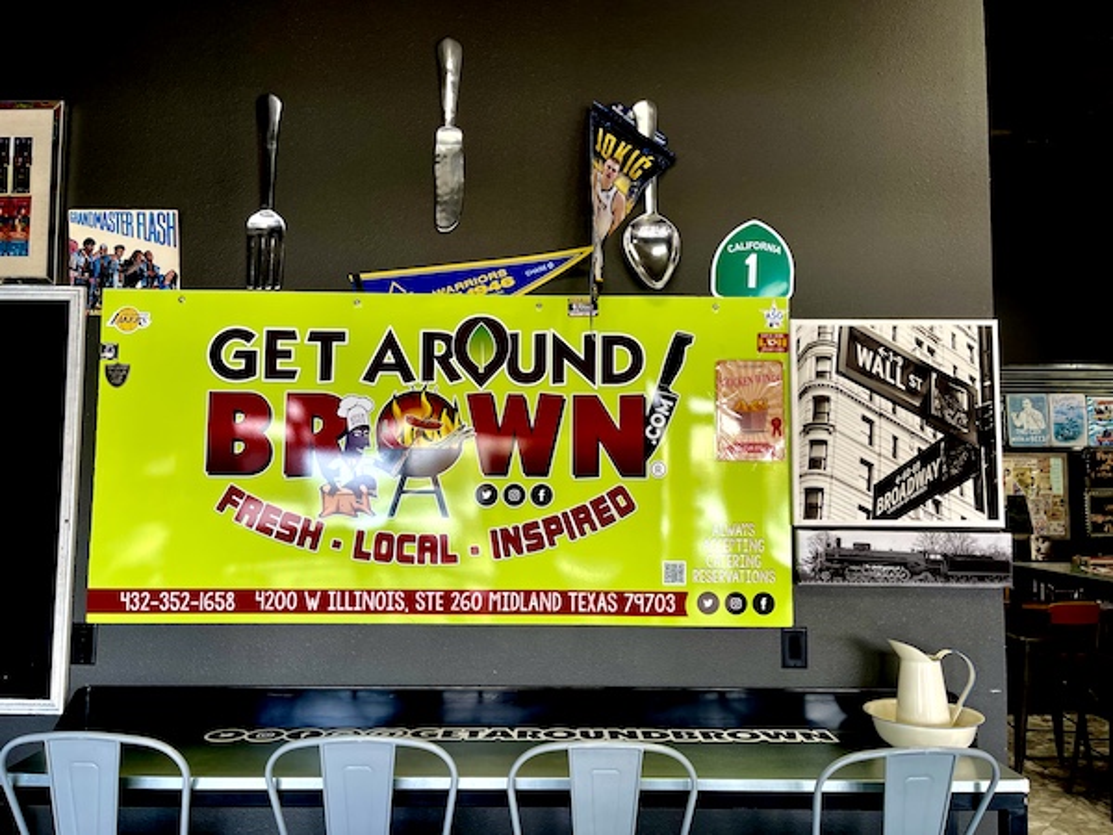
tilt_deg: +4.4
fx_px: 804
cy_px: 418
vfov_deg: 54.9
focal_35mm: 25
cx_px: 556
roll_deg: -0.3
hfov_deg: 69.4
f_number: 1.6
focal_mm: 5.1
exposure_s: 1/120
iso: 80
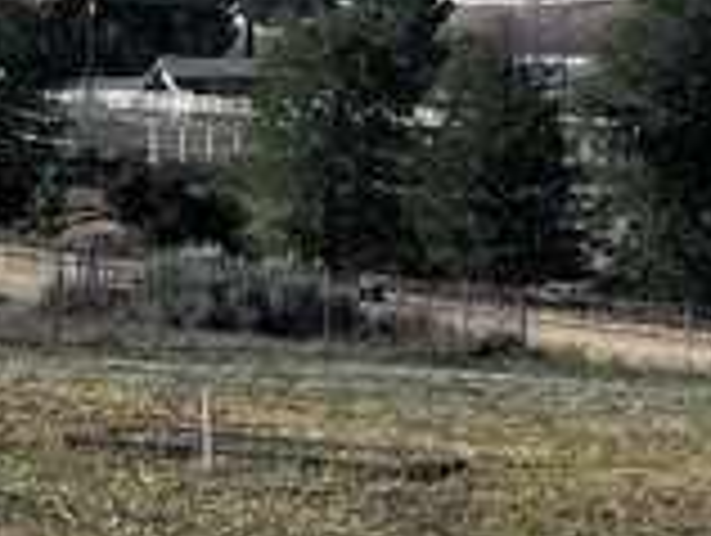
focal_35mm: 168
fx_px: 3456
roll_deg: +0.2
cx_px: -36
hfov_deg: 11.6
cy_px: -54
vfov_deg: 8.8
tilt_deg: +0.2
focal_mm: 5.7
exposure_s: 1/4831
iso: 50
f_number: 1.5
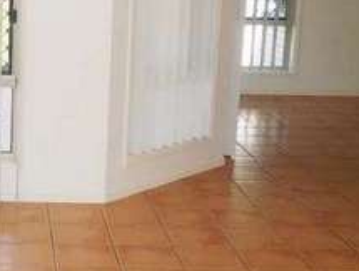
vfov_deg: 19.0
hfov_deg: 23.0
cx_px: -65
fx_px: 810
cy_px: 130
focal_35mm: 78
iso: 100
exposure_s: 1/125
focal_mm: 4.6
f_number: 2.8
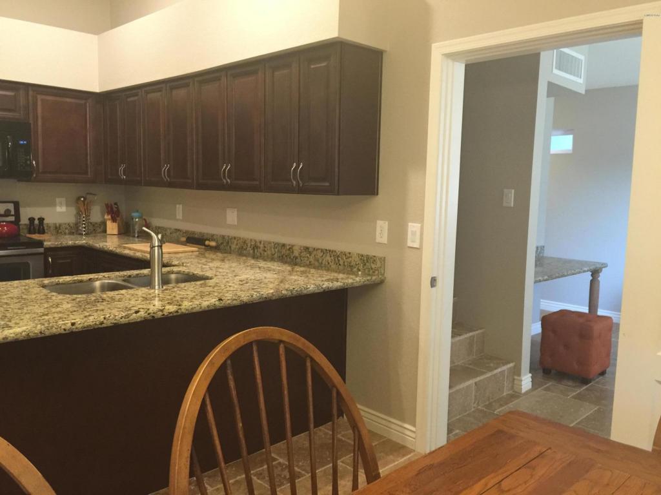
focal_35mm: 29
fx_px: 554
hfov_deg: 61.7
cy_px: 248
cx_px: 330
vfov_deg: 48.2
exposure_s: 1/15
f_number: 2.2
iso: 100
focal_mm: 4.15
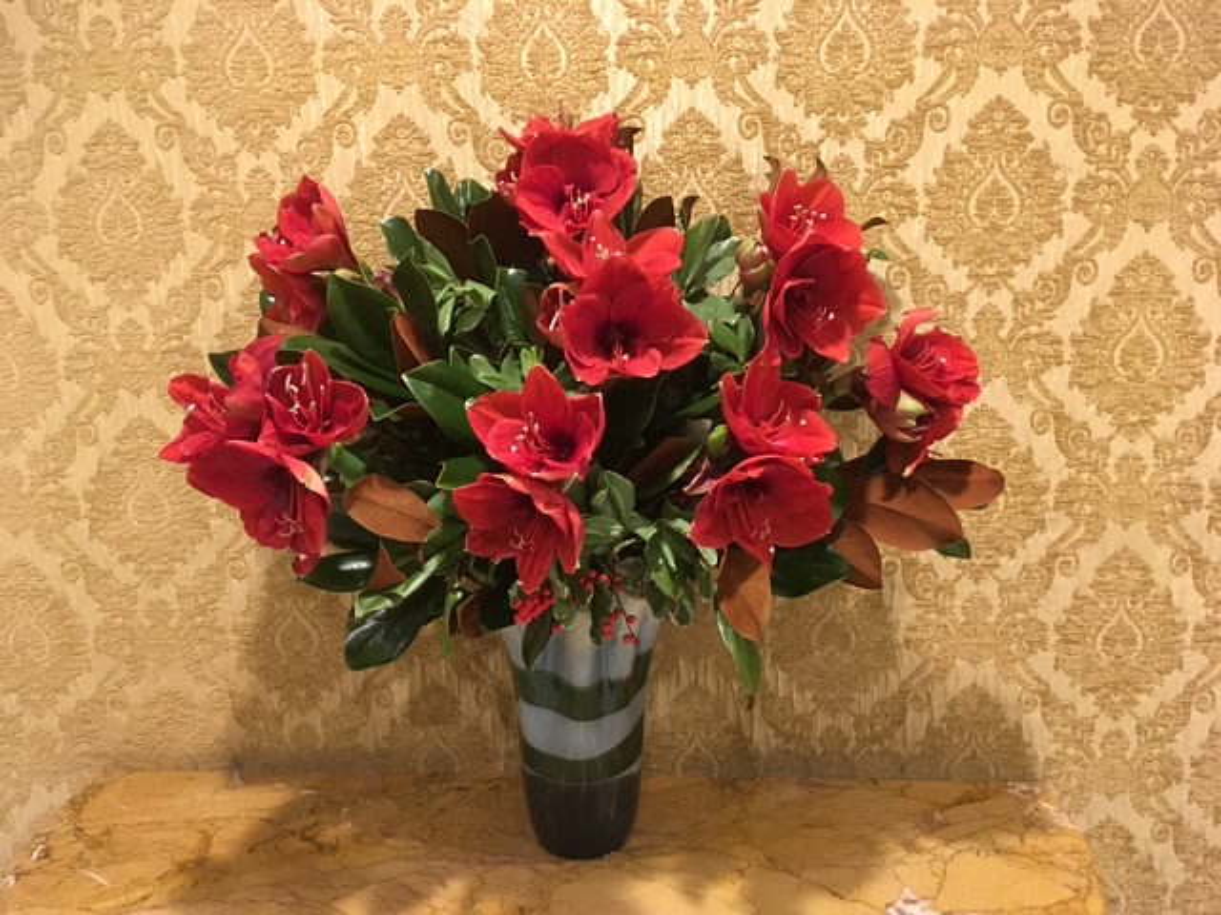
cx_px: 610
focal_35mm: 29
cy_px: 458
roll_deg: +1.6
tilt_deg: -11.7
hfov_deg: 61.7
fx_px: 1023
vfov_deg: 48.2
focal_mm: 4.15
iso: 250
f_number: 2.2
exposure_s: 1/15
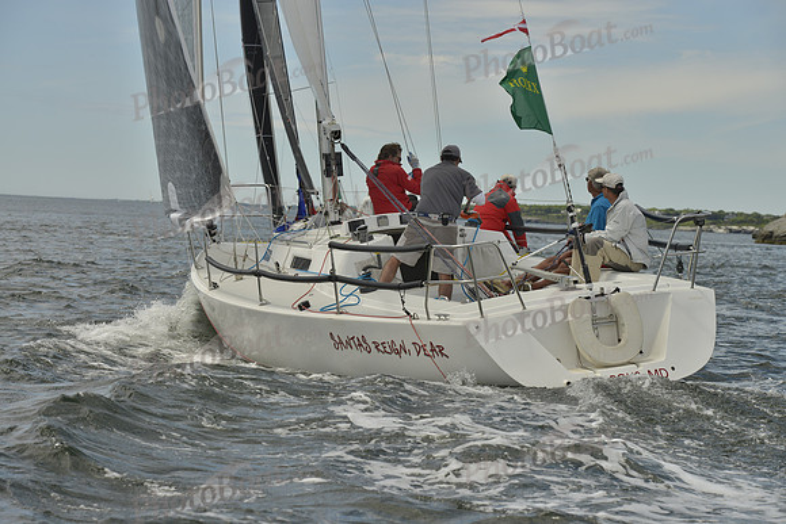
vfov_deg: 11.8
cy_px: 262
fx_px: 2533
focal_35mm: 116
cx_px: 393
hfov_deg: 17.6
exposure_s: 1/1600
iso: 280
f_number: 9
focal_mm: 116
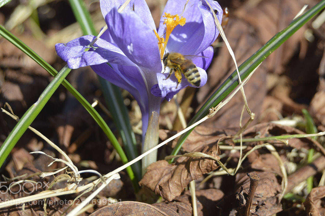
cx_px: 197
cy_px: 81
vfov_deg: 12.6
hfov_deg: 18.8
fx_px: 980
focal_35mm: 109
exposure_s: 1/200
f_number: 7.1
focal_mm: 55
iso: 100
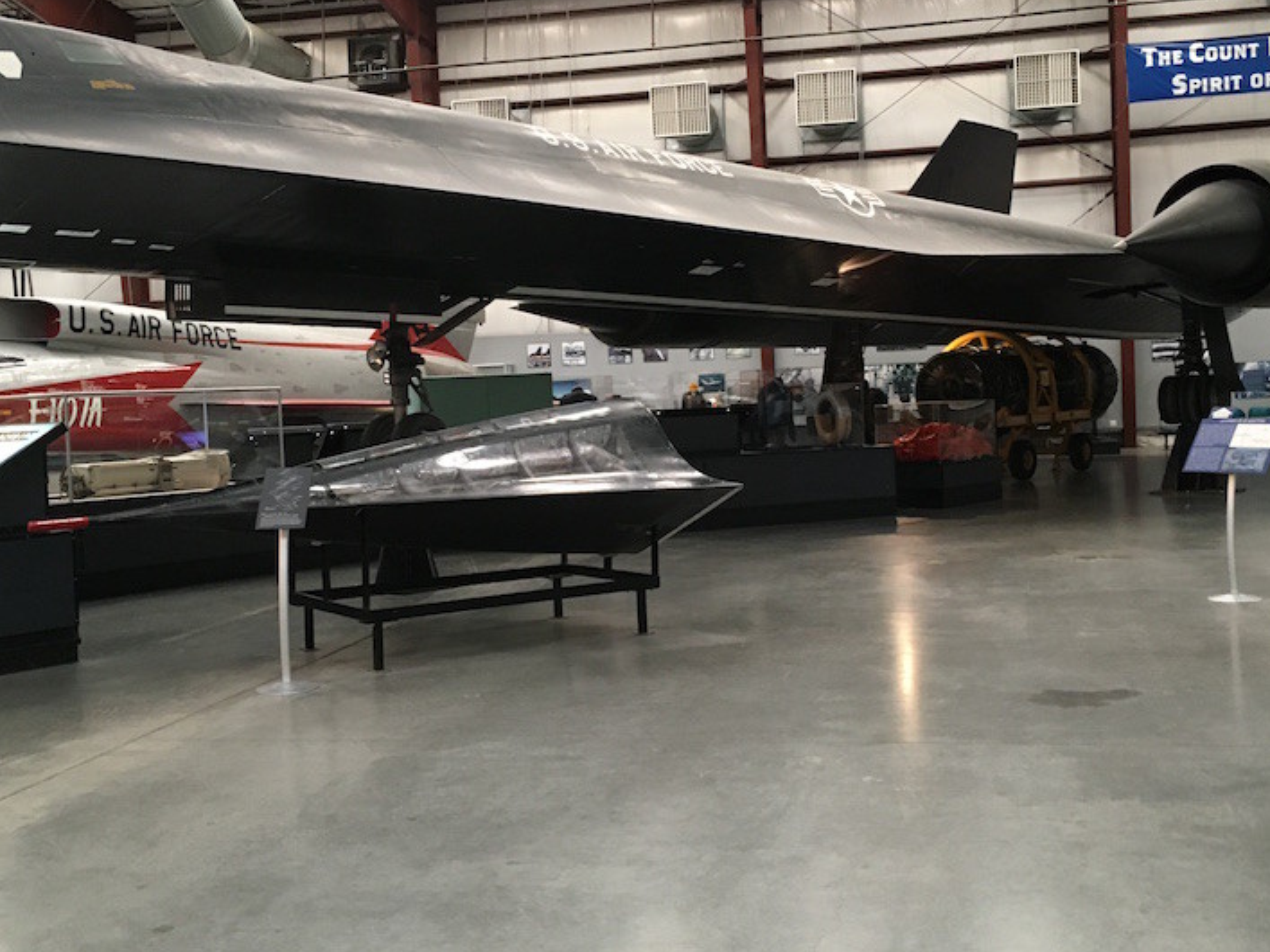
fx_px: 1541
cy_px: 422
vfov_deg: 34.3
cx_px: 618
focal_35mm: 42
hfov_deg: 44.8
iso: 160
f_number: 2.2
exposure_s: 1/30
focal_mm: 4.15
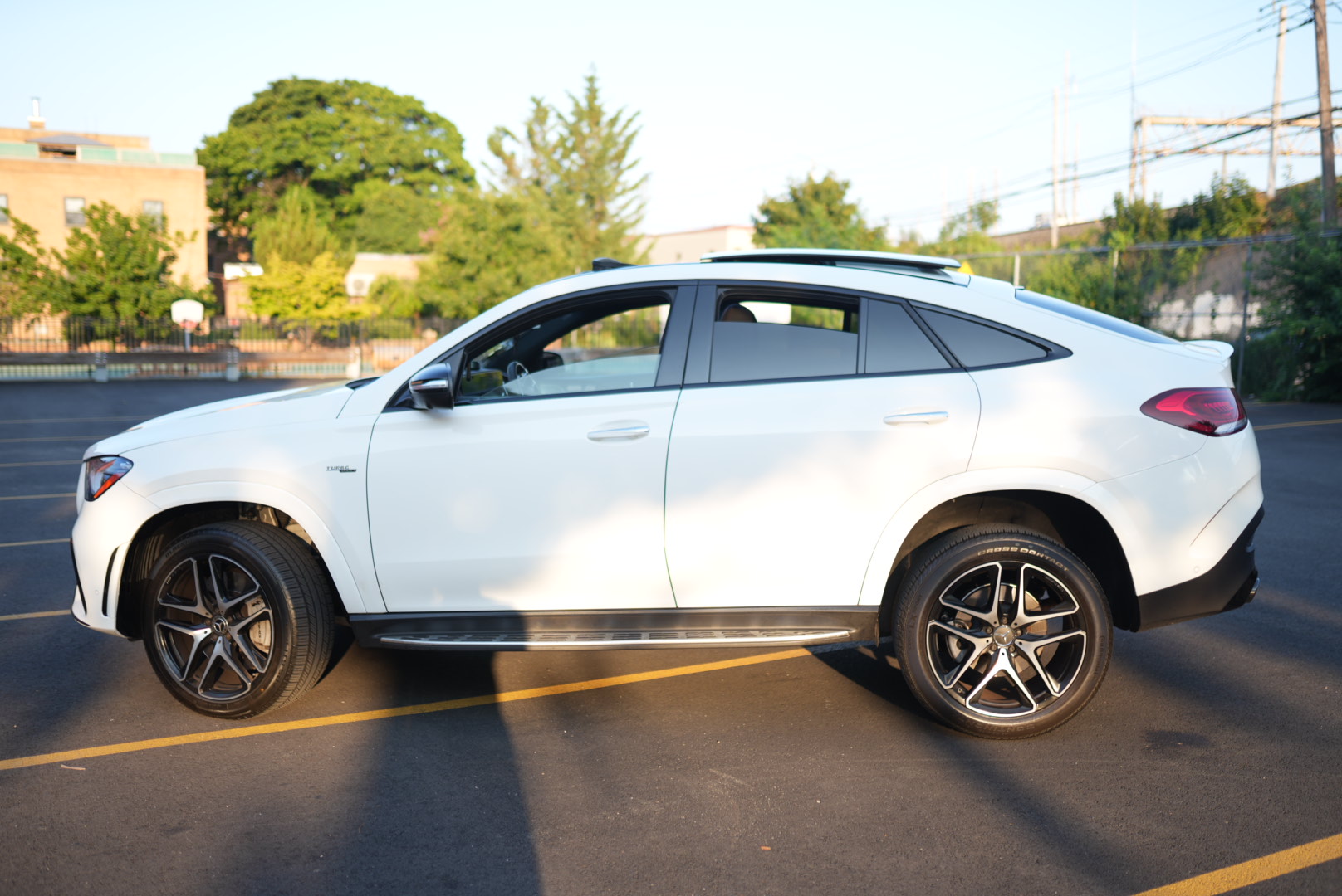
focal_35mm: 35
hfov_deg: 54.4
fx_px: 1306
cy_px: 448
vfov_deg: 37.9
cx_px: 671
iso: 100
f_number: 1.4
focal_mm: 35
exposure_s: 1/1000
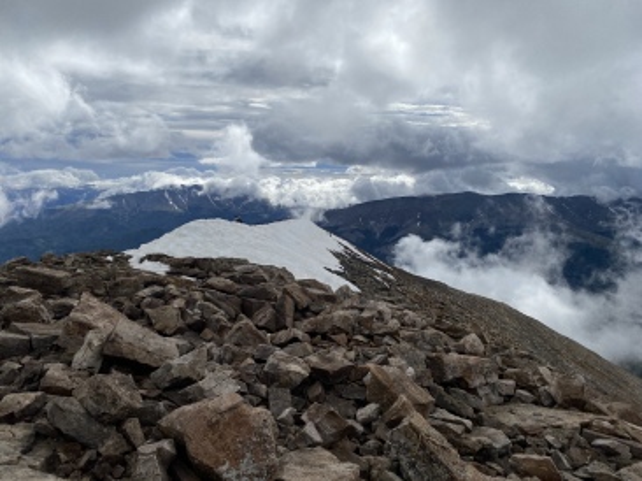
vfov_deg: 53.0
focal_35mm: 26
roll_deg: +1.1
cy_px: 240
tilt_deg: -9.8
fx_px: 482
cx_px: 321
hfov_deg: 67.3
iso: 32
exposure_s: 1/7692
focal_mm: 4.25
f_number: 1.8
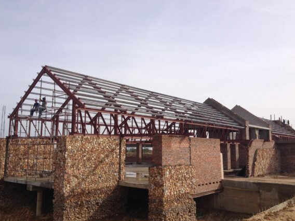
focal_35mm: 37
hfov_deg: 50.1
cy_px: 113
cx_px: 143
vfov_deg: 38.7
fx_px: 315
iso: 50
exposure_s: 1/1842
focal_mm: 4.28
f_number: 2.4
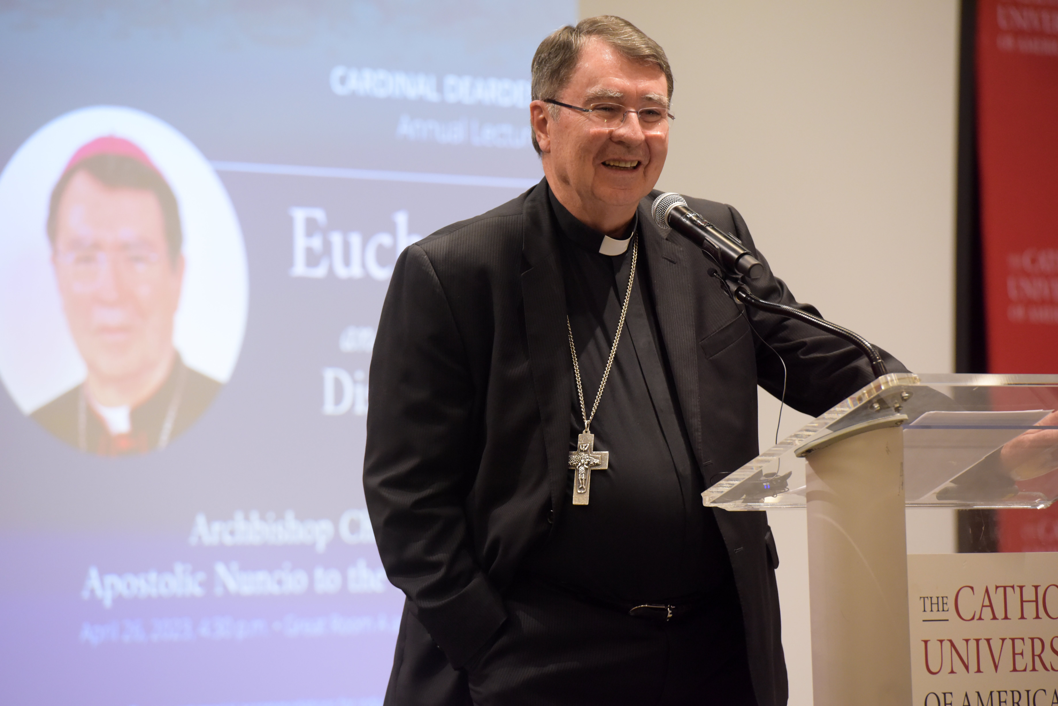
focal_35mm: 200
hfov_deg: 10.3
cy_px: 353
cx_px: 529
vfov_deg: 6.9
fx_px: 5879
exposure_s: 1/125
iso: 3200
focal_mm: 200
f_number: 7.1
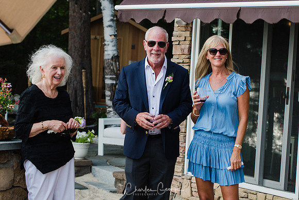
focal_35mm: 105
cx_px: 150
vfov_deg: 13.0
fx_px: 872
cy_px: 100
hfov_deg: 19.5
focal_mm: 70
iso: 200
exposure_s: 1/250
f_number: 4.5
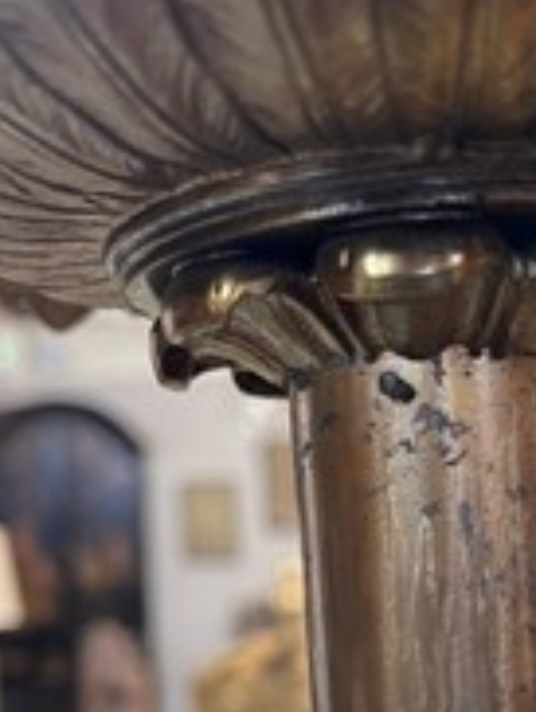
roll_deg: +1.2
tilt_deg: -2.7
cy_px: 602
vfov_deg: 32.5
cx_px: 419
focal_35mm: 57
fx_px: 1174
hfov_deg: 25.3
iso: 320
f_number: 1.6
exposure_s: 1/50
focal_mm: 5.1
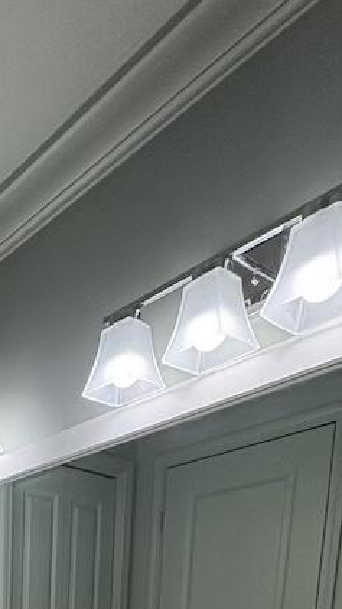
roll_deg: -2.0
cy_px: 733
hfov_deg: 27.7
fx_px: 597
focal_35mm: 37
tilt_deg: -5.1
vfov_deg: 39.1
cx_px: -76
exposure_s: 1/120
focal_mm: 2.22
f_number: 2.2
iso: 80
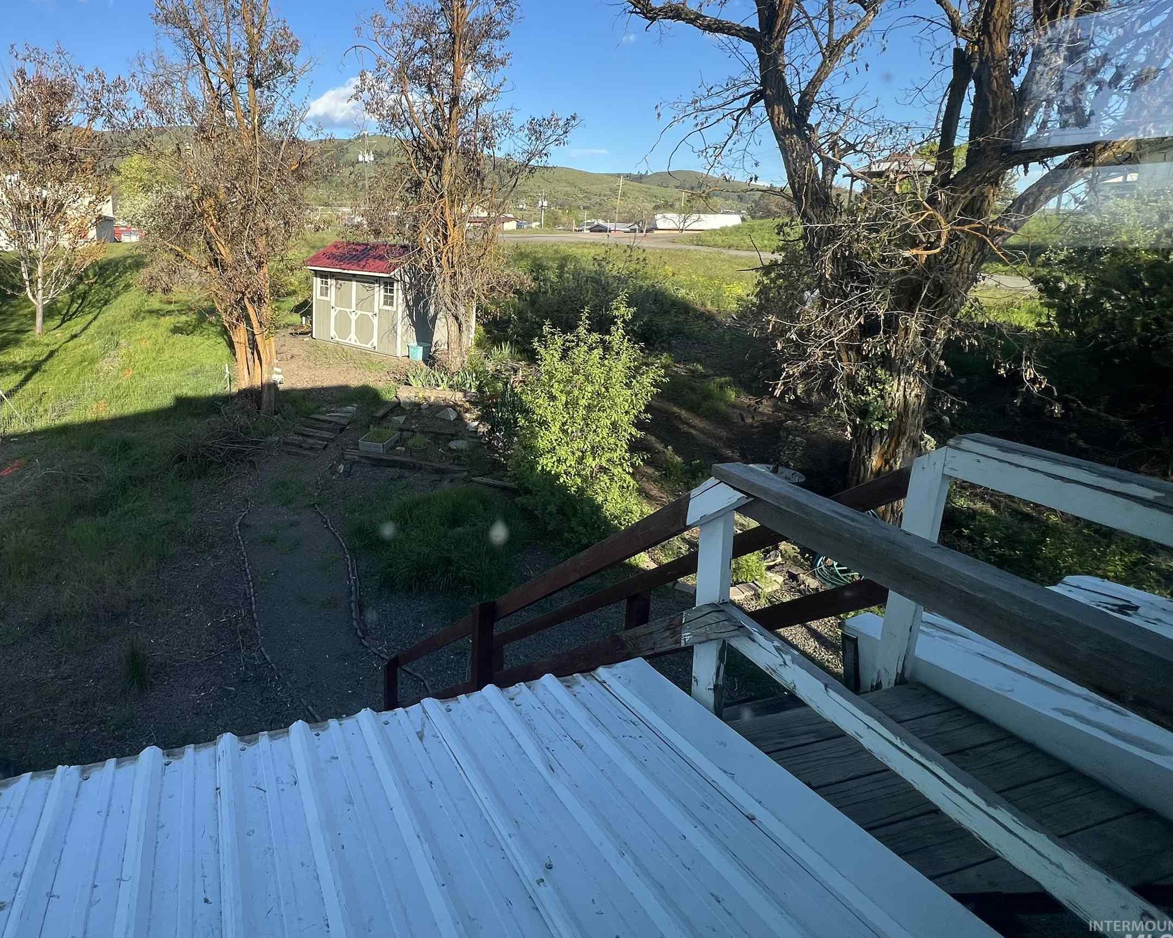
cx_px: 382
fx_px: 625
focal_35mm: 18
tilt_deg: -10.9
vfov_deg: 72.7
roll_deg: -0.4
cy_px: 359
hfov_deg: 83.1
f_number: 1.8
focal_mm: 1.57
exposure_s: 1/426
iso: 32
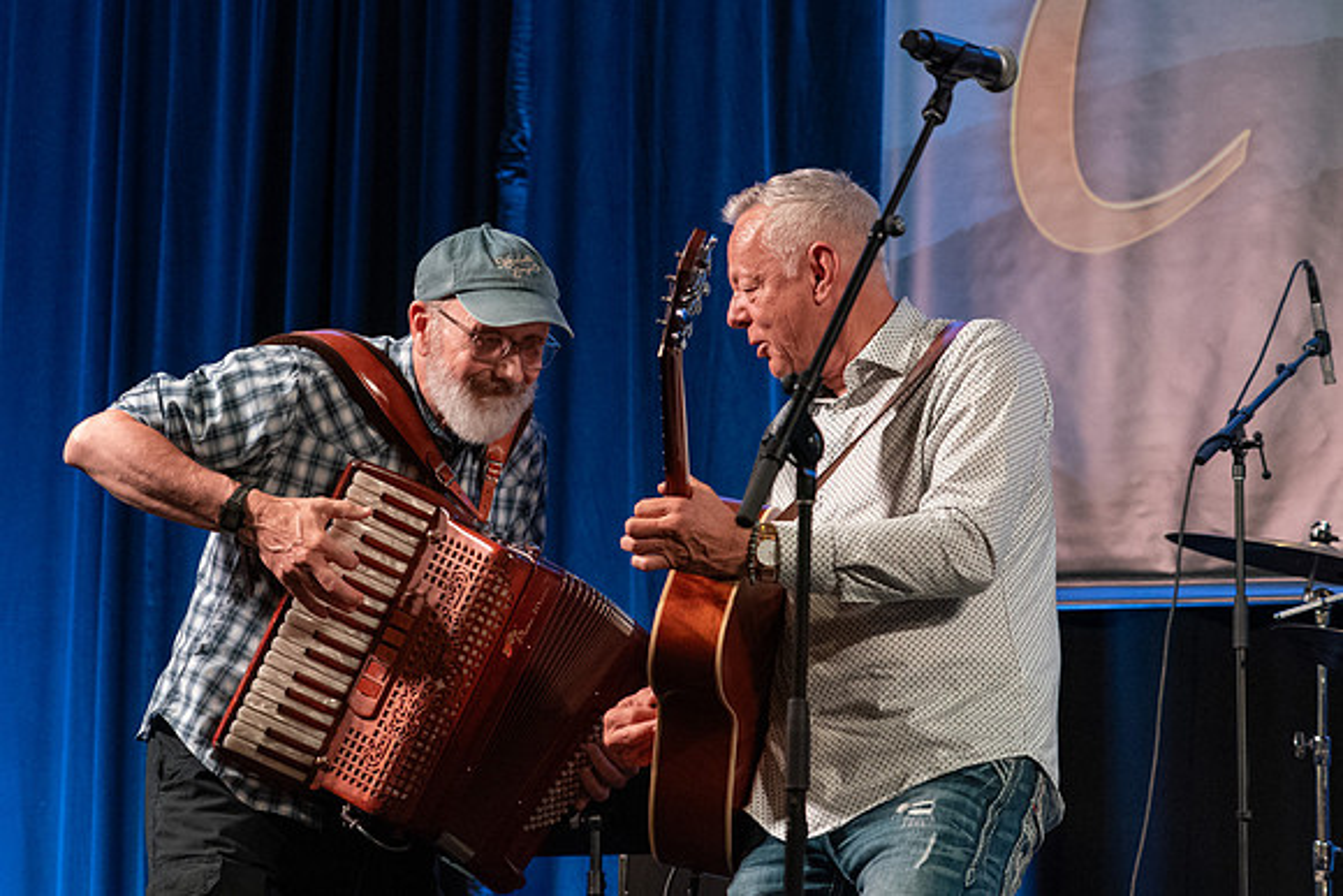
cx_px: 605
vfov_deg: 12.1
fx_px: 4224
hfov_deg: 18.1
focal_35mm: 113
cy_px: 378
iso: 6400
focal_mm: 98
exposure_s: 1/200
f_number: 5.6
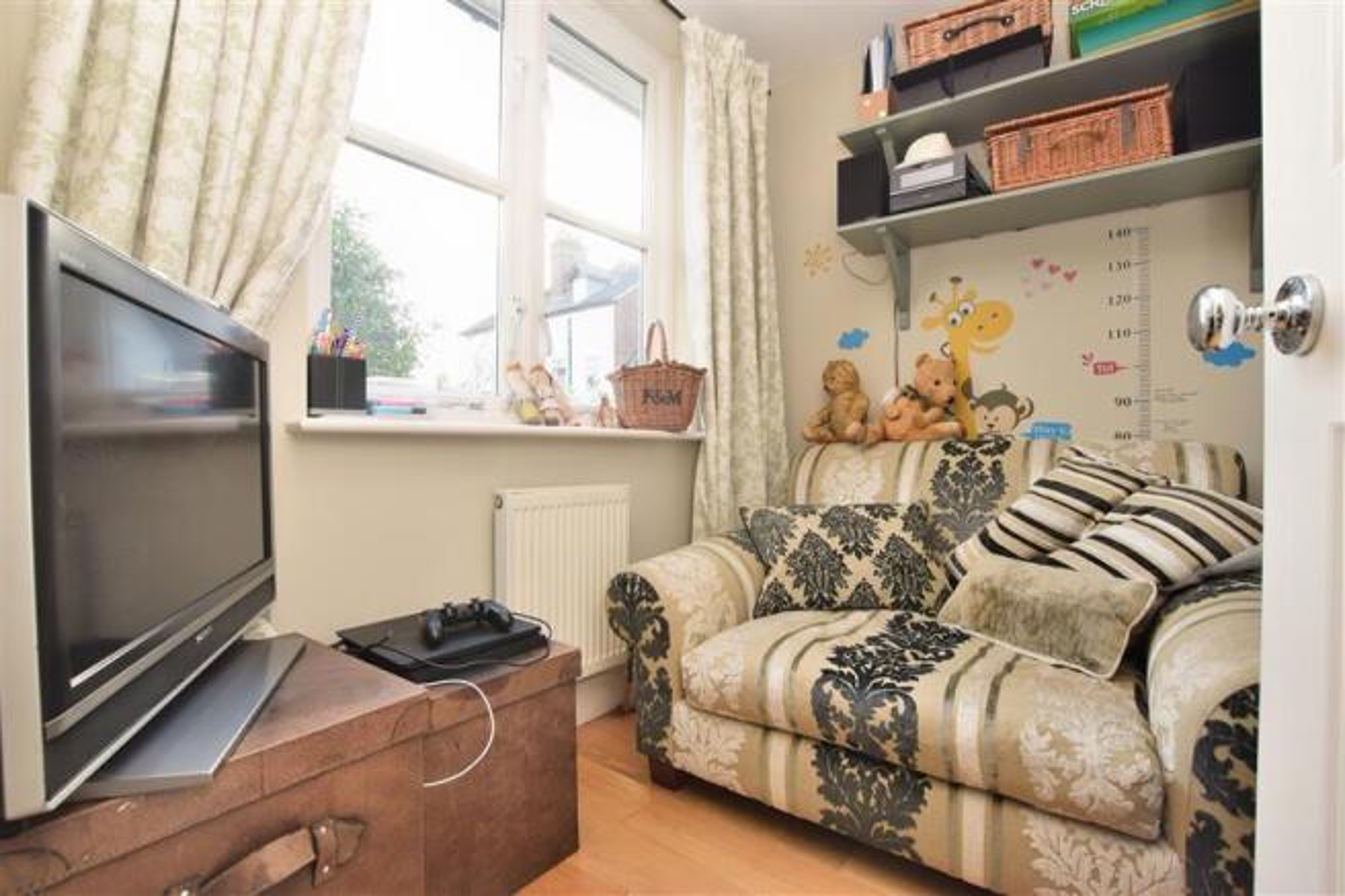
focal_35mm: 15
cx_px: 672
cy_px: 448
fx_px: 560
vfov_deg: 77.3
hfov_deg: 100.4
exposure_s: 1/20
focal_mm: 10
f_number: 11
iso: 400
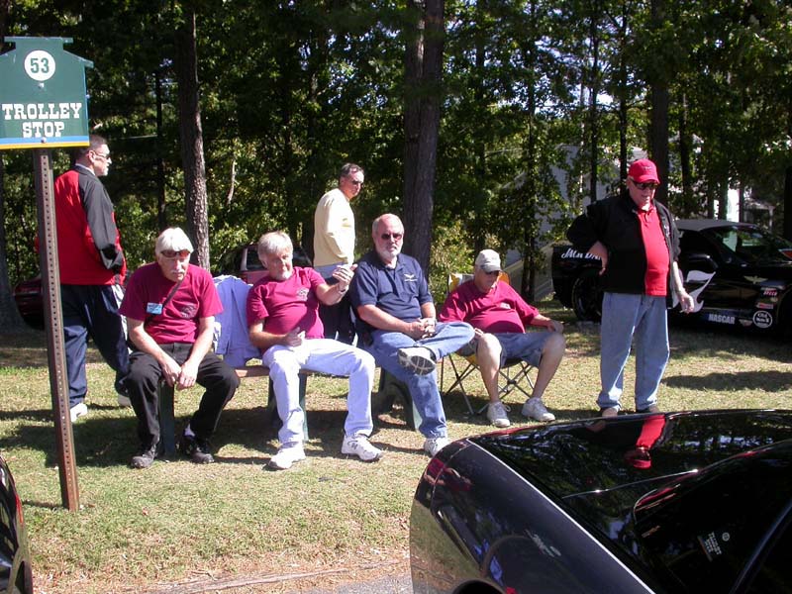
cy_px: 297
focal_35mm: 38
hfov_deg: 49.0
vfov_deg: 37.7
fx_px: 869
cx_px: 396
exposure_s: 1/177
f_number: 6
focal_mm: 7.85
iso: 100
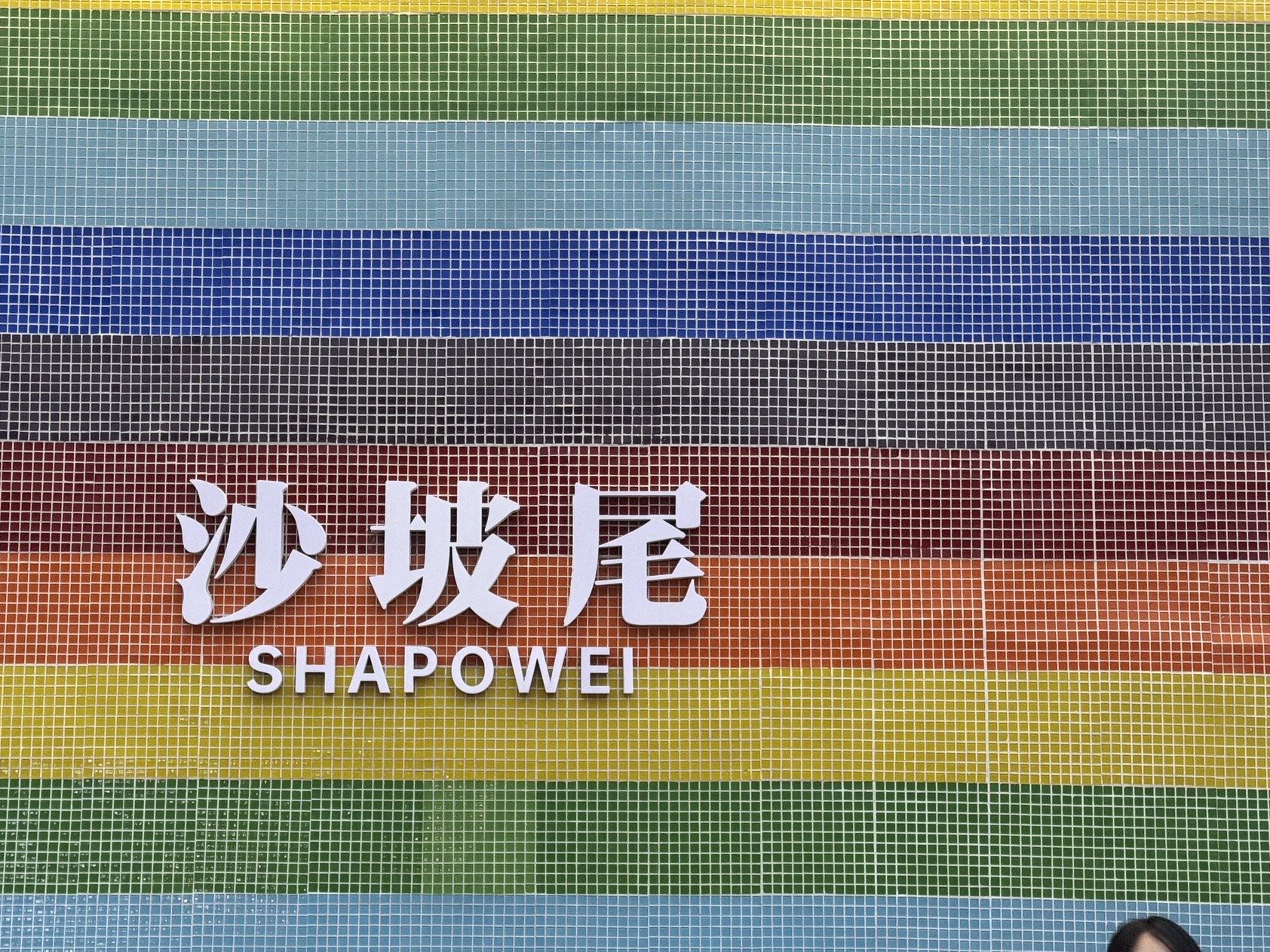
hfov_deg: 33.8
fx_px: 2091
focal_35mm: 57
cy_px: 493
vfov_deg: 25.7
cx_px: 569
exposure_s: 1/60
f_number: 1.78
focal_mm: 6.76
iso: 200
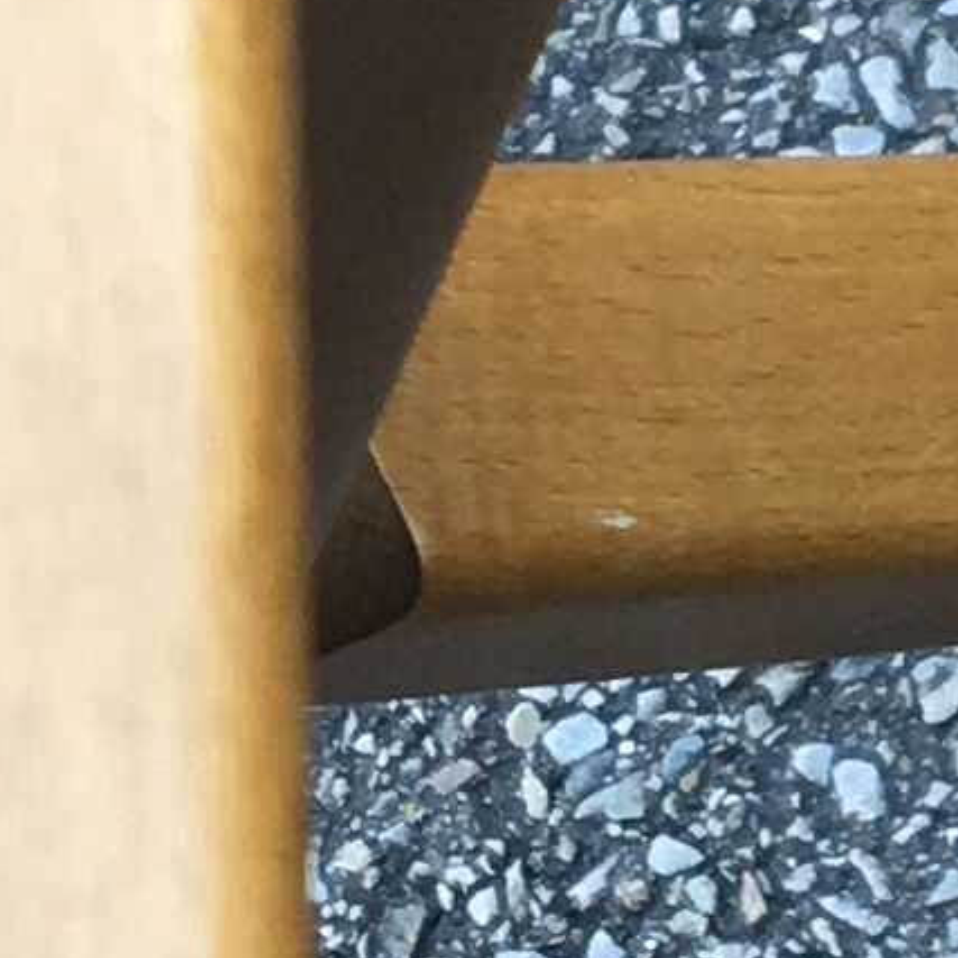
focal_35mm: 242
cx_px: 206
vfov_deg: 7.2
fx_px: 7577
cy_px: 1043
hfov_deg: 7.2
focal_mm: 4.15
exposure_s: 1/100
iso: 32
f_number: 2.2
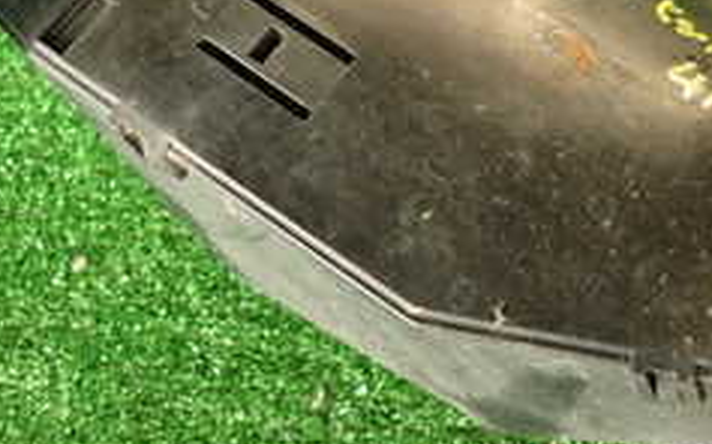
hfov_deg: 29.2
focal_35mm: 67
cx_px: 661
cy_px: -36
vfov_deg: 18.7
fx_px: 1300
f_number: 2
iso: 200
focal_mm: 4.5
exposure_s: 1/60
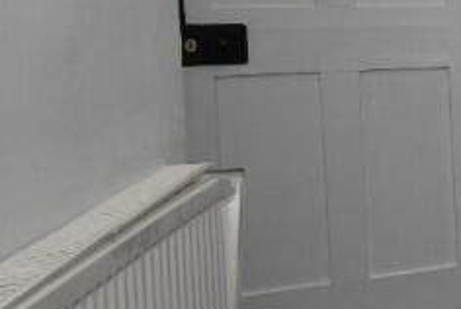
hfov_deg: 18.6
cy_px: 52
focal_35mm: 65
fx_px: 833
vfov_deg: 20.7
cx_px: 938
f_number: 9
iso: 400
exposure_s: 1/80
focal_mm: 10
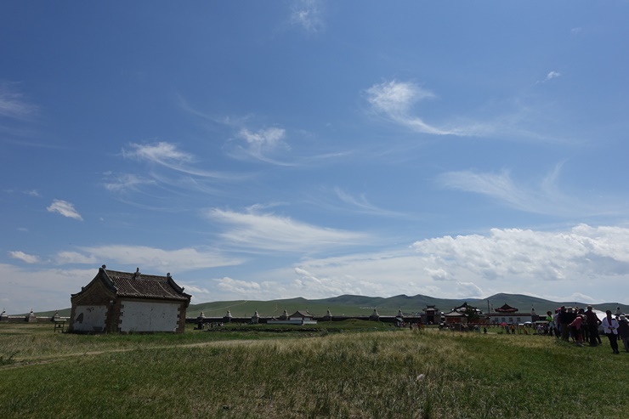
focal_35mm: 24
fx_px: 419
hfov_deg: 73.8
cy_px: 210
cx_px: 314
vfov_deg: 53.1
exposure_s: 1/200
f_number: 5.6
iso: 125
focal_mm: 8.8
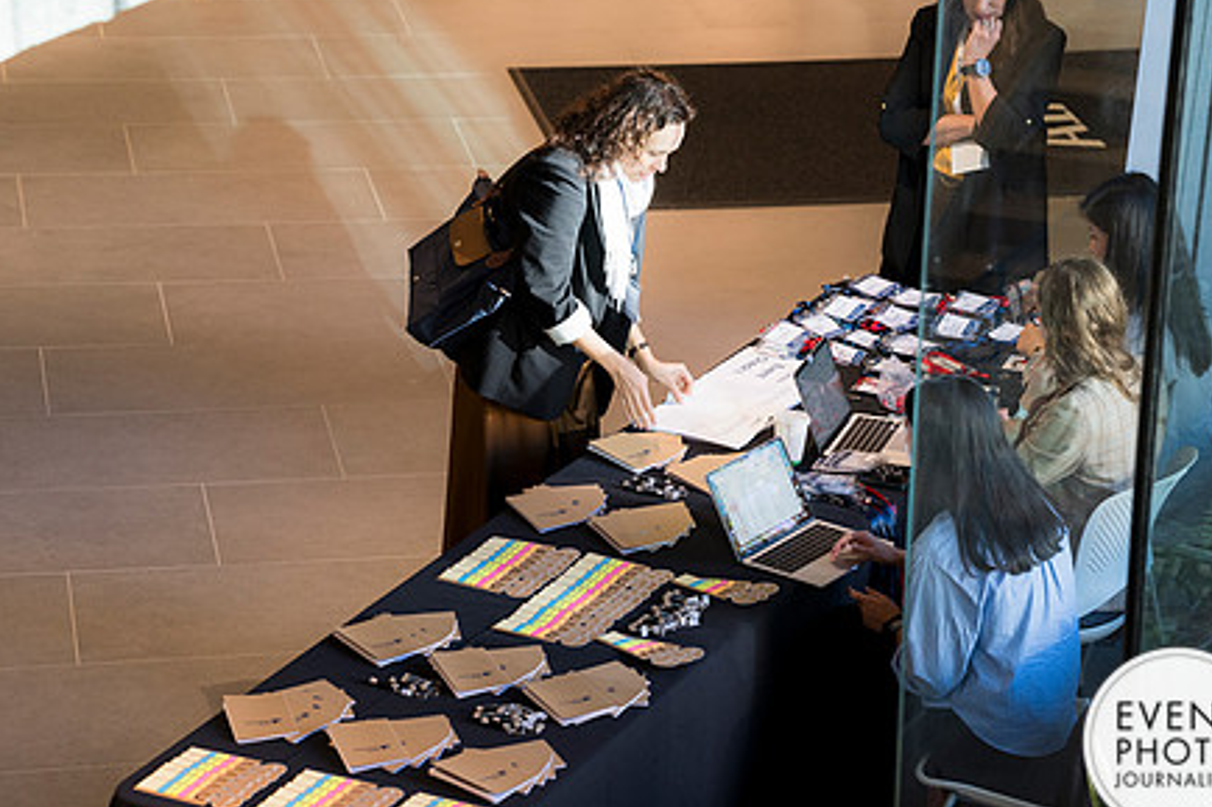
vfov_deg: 12.3
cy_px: 387
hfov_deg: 18.4
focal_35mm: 111
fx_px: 3735
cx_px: 556
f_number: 4
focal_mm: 83
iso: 640
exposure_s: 1/125
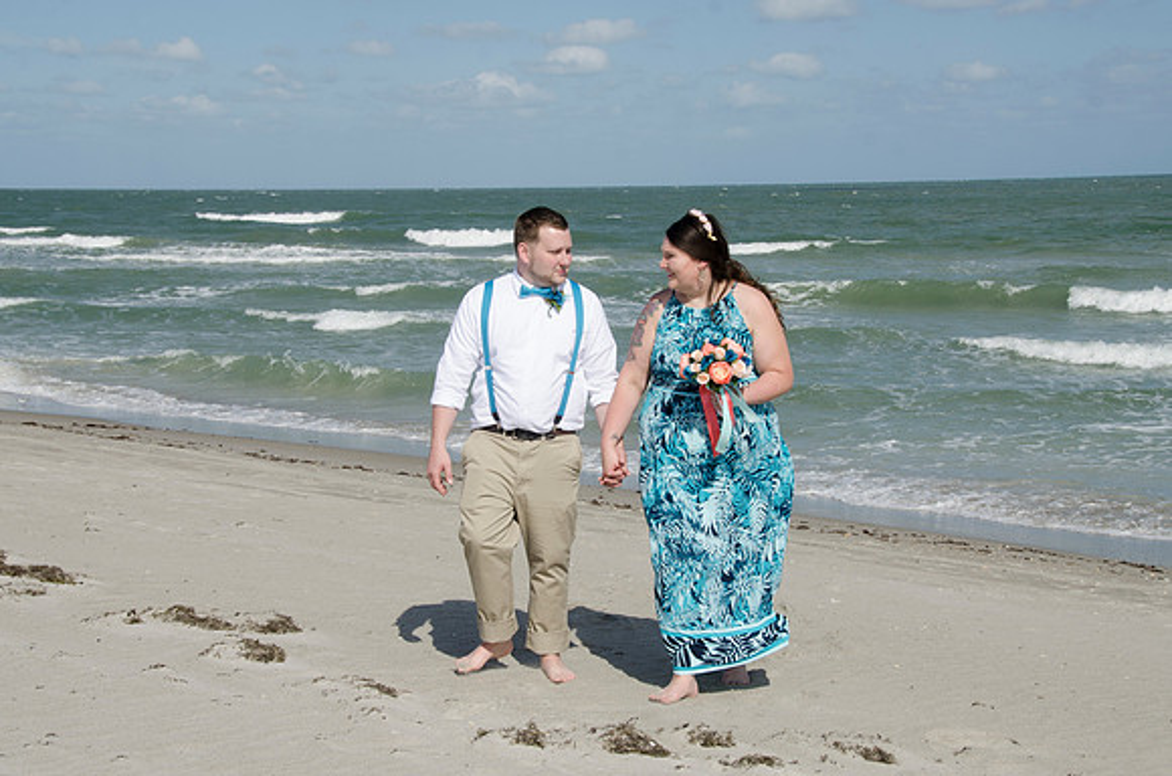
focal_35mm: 60
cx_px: 586
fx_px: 1949
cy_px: 388
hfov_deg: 33.5
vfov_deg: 22.5
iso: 100
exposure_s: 1/250
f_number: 11
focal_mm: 40
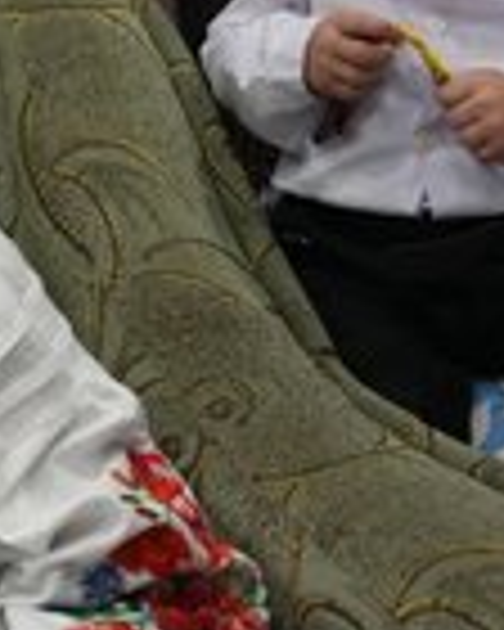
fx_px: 2349
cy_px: 47
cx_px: 18
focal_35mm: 126
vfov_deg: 15.1
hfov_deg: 12.1
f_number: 4
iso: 8000
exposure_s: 1/160
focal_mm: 47
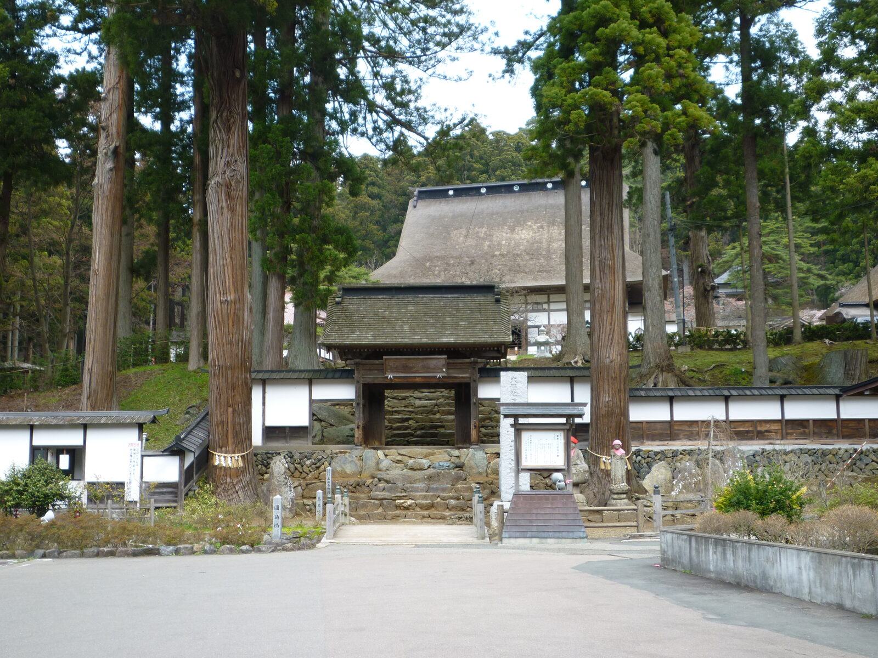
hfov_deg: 51.4
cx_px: 439
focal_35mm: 36
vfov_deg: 39.7
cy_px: 329
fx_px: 913
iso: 80
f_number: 3.7
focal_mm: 6.3
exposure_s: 1/125
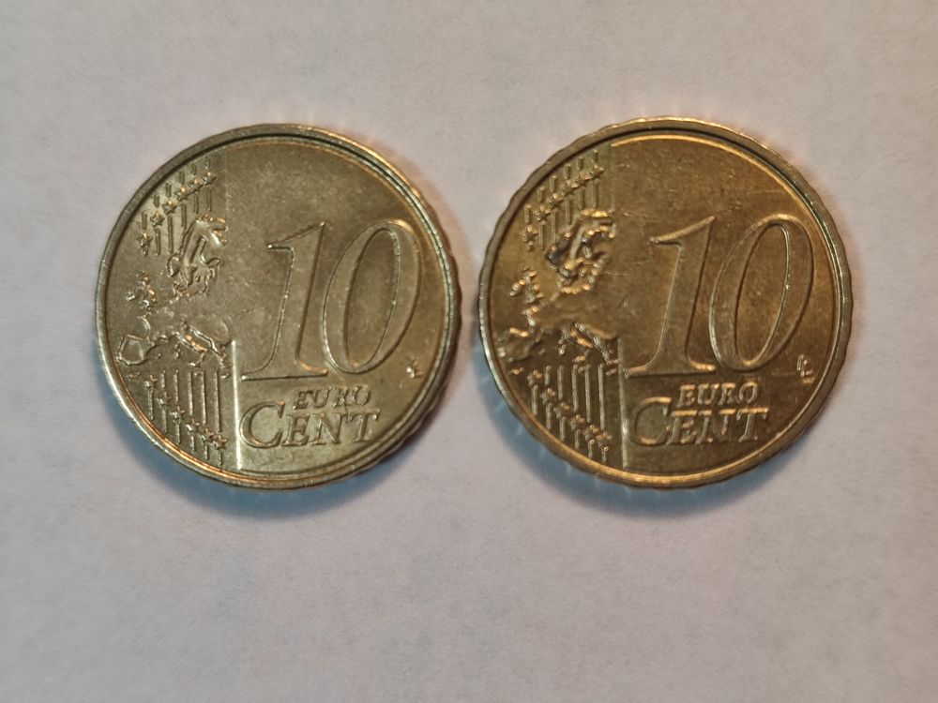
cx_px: 469
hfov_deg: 69.4
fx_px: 677
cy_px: 352
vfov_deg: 54.9
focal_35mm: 25
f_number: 1.75
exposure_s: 1/100
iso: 159
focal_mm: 5.96
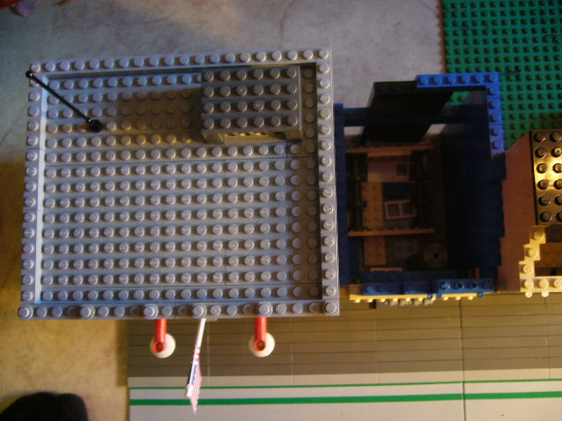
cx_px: 281
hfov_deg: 52.6
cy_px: 210
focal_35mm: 35
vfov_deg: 40.7
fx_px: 568
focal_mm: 5.8
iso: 200
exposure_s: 1/8
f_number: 2.8
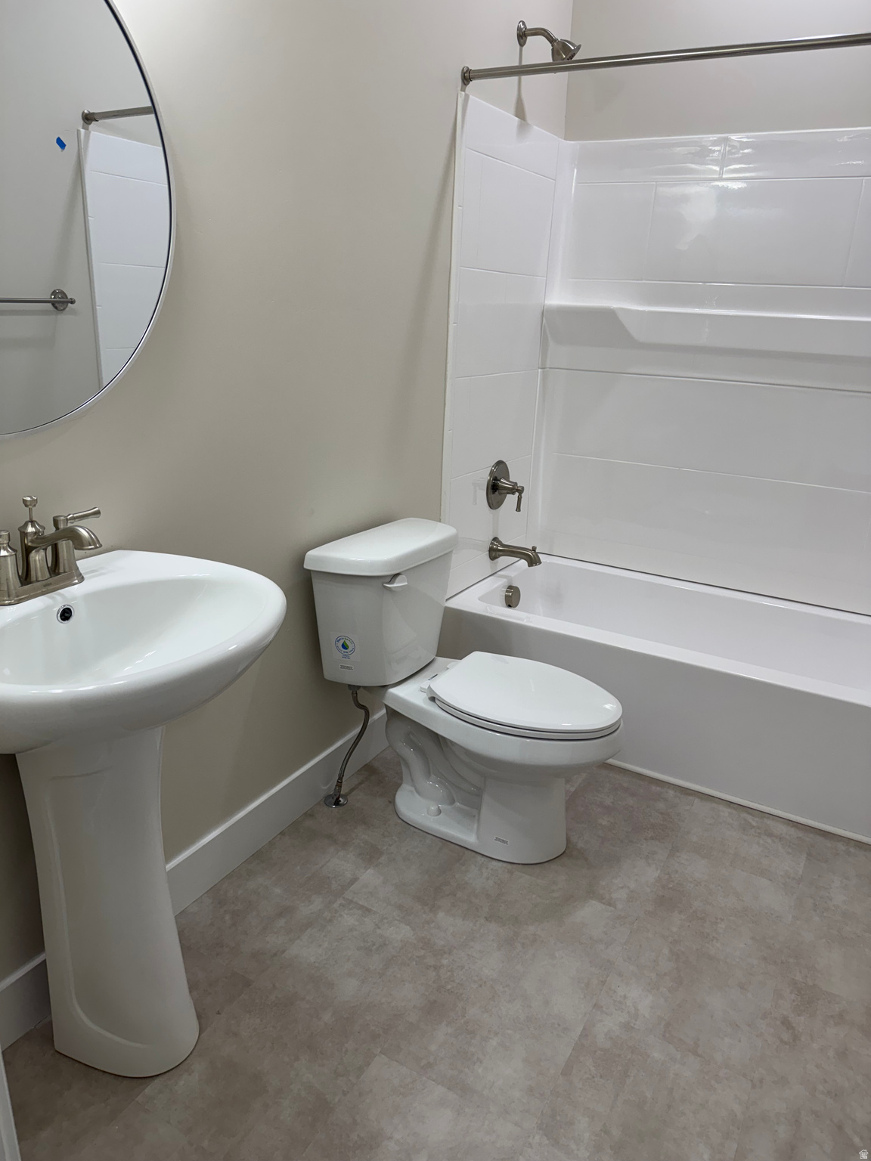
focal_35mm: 24
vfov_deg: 71.6
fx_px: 805
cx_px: 436
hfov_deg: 56.8
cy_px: 580
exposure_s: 1/120
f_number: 1.78
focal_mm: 6.76
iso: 80
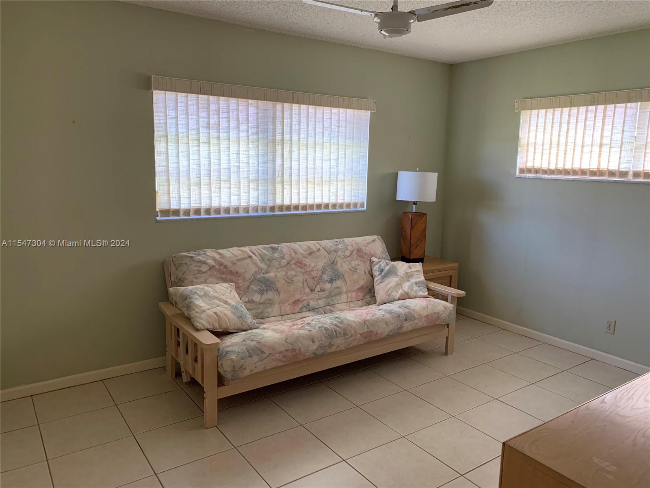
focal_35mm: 26
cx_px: 325
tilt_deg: -10.1
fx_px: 488
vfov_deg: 53.1
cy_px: 244
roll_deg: -1.3
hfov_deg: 67.3
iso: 160
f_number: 1.8
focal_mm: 4.25
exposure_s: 1/60
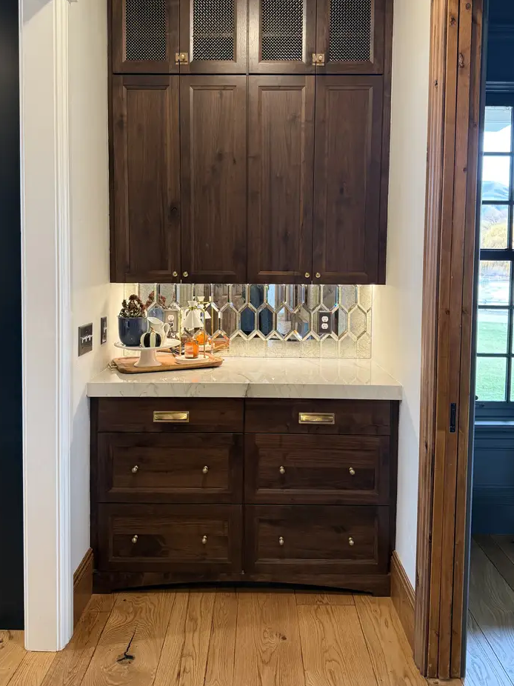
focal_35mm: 28
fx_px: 555
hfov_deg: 49.7
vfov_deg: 63.1
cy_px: 290
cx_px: 255
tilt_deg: -3.1
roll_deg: -1.0
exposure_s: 1/60
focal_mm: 6.76
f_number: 1.78
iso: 200
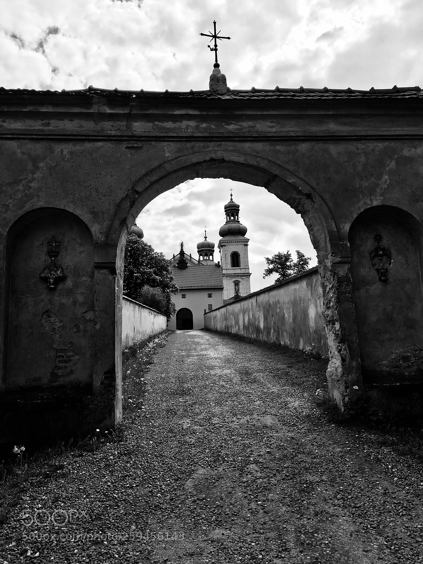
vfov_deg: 61.7
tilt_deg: +11.5
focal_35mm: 29
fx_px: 472
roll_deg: +1.4
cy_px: 282
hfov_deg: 48.2
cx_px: 212
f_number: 2.2
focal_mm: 4.15
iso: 25
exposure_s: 1/2137
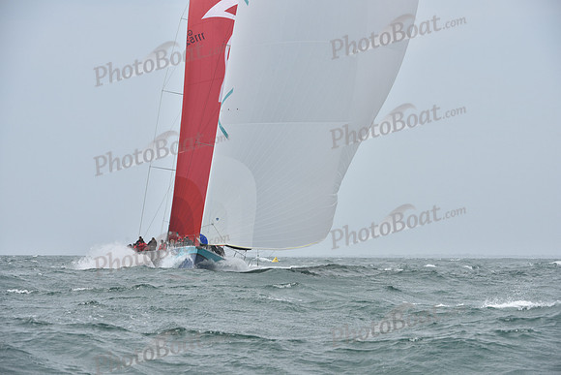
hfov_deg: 10.3
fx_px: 3117
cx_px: 280
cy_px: 188
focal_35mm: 200
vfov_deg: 6.9
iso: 320
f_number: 8
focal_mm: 200
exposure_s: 1/1000
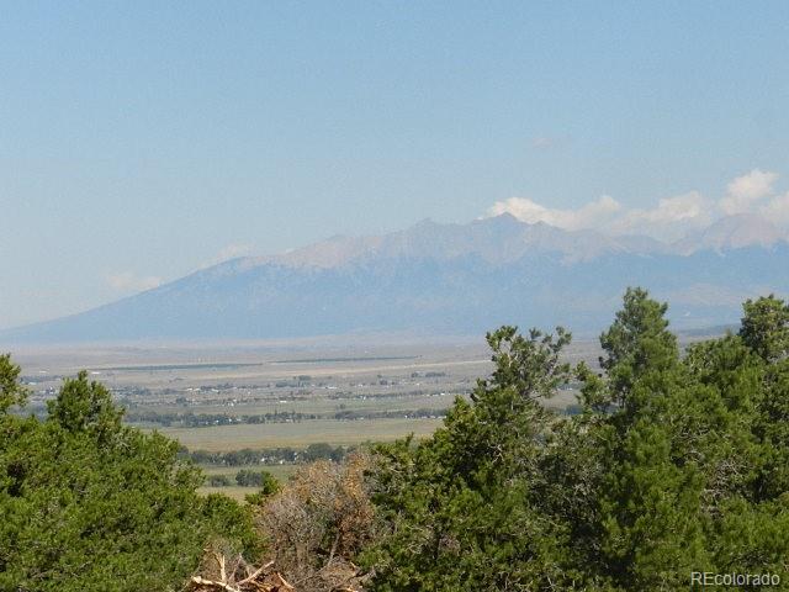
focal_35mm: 160
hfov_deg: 12.3
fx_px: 3647
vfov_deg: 9.3
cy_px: 296
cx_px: 394
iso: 160
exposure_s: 1/100
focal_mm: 28.4
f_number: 5.3
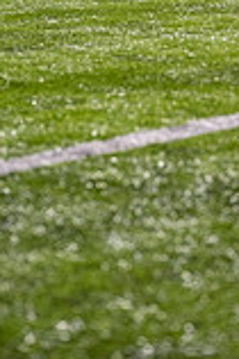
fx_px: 1277
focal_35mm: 128
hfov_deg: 10.7
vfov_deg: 15.3
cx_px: 139
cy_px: -102
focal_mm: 45
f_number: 3.2
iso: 1250
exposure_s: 1/500
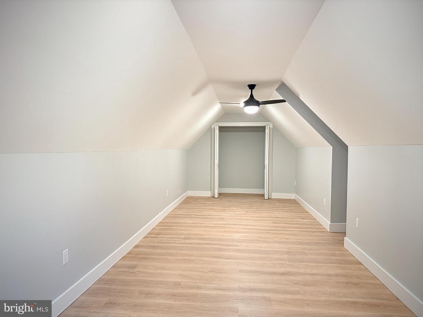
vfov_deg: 56.8
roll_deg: -0.6
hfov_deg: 71.6
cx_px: 212
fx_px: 293
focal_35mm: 24
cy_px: 158
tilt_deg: -2.8
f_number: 1.78
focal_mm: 6.76
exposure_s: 1/120
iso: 320
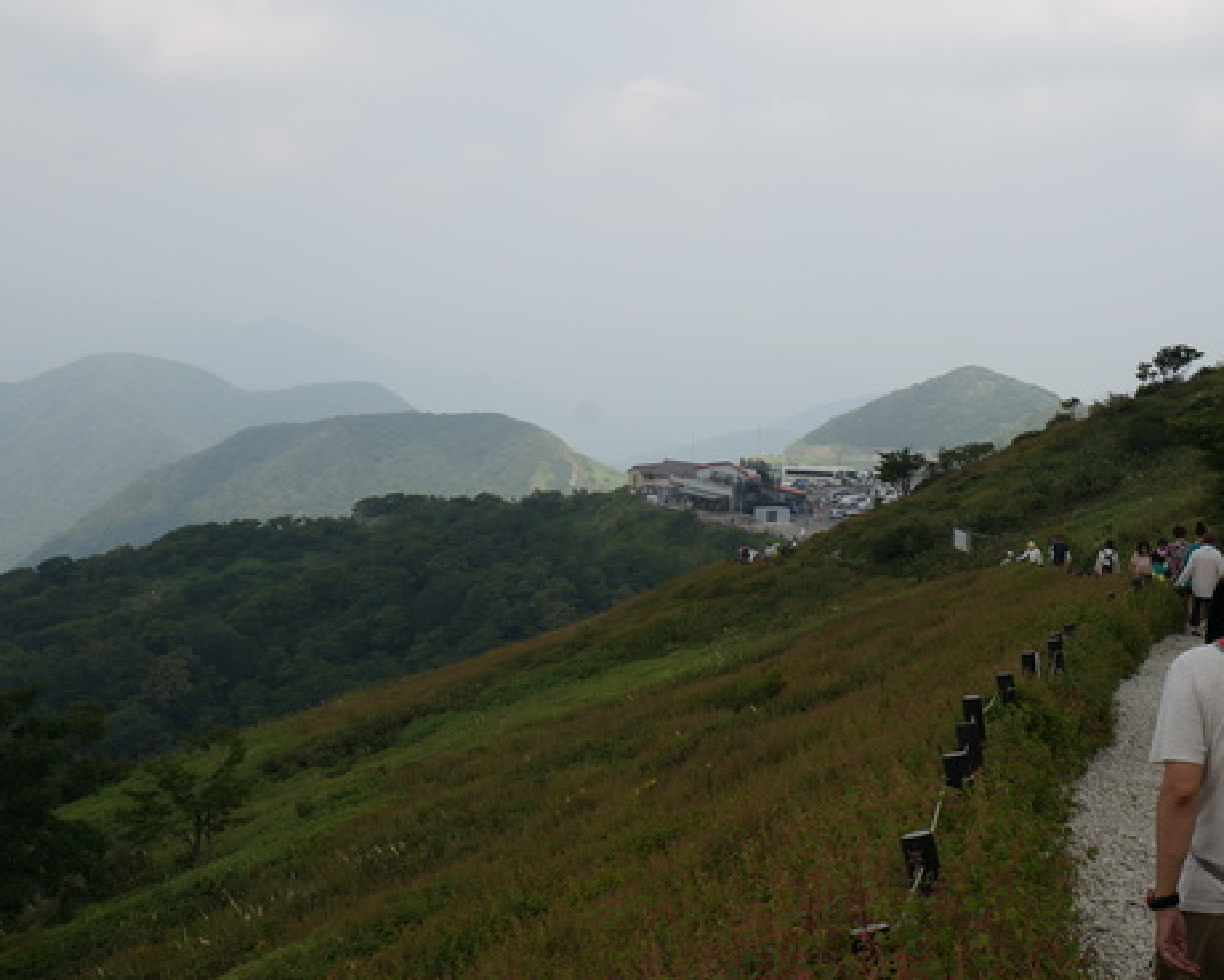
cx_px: 673
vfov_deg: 27.6
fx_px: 1992
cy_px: 507
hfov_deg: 34.1
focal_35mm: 55
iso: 100
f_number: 9
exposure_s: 1/160
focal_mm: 30
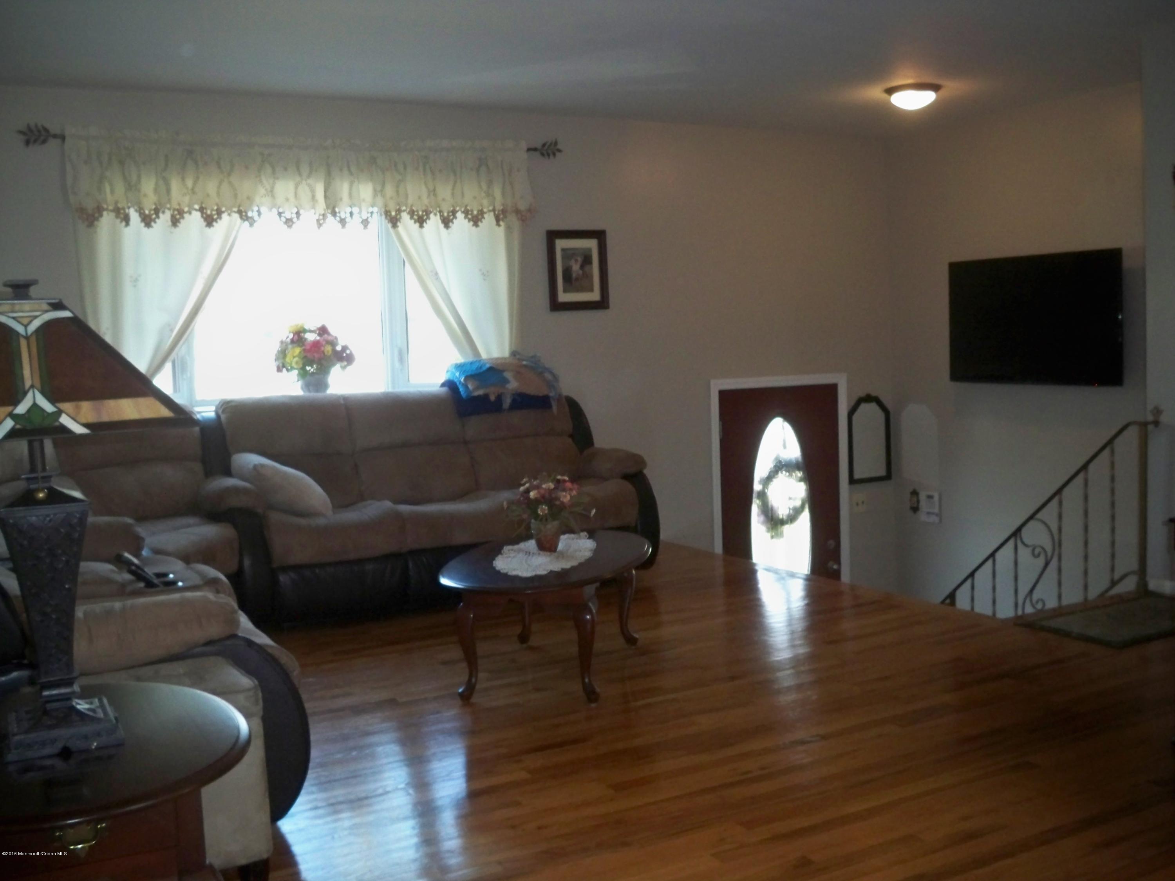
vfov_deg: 40.7
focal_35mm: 35
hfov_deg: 52.6
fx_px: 1188
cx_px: 588
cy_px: 440
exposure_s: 1/60
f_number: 3.1
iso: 400
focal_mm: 6.3
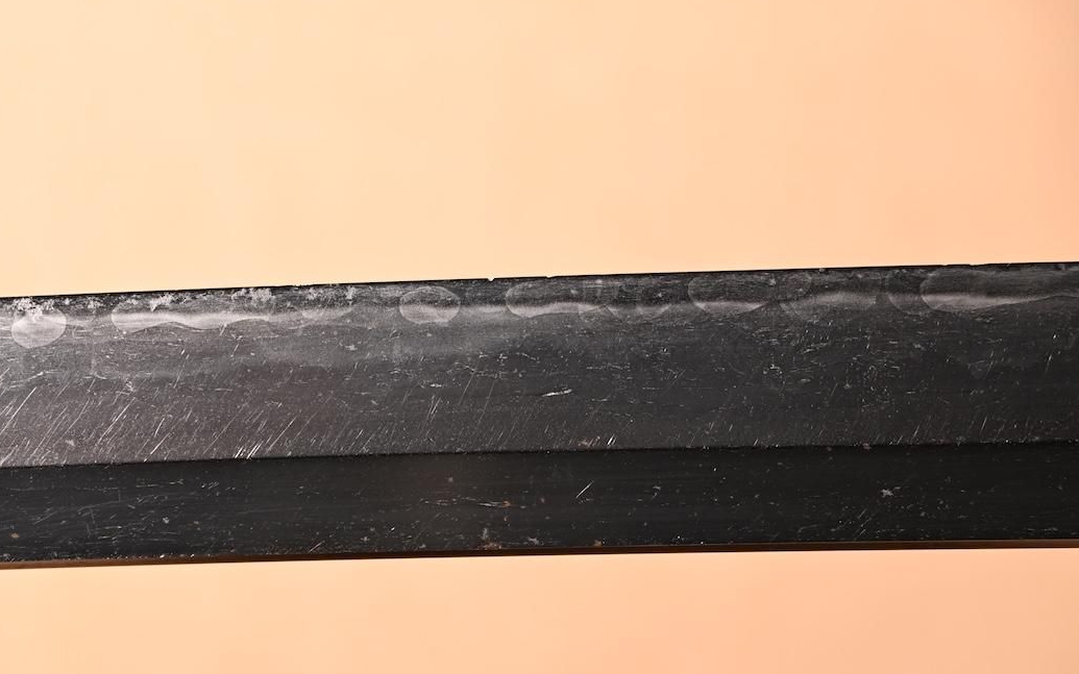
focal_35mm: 153
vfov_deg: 8.6
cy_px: 407
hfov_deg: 13.7
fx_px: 4499
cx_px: 382
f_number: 5.3
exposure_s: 1/2
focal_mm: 74
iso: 100
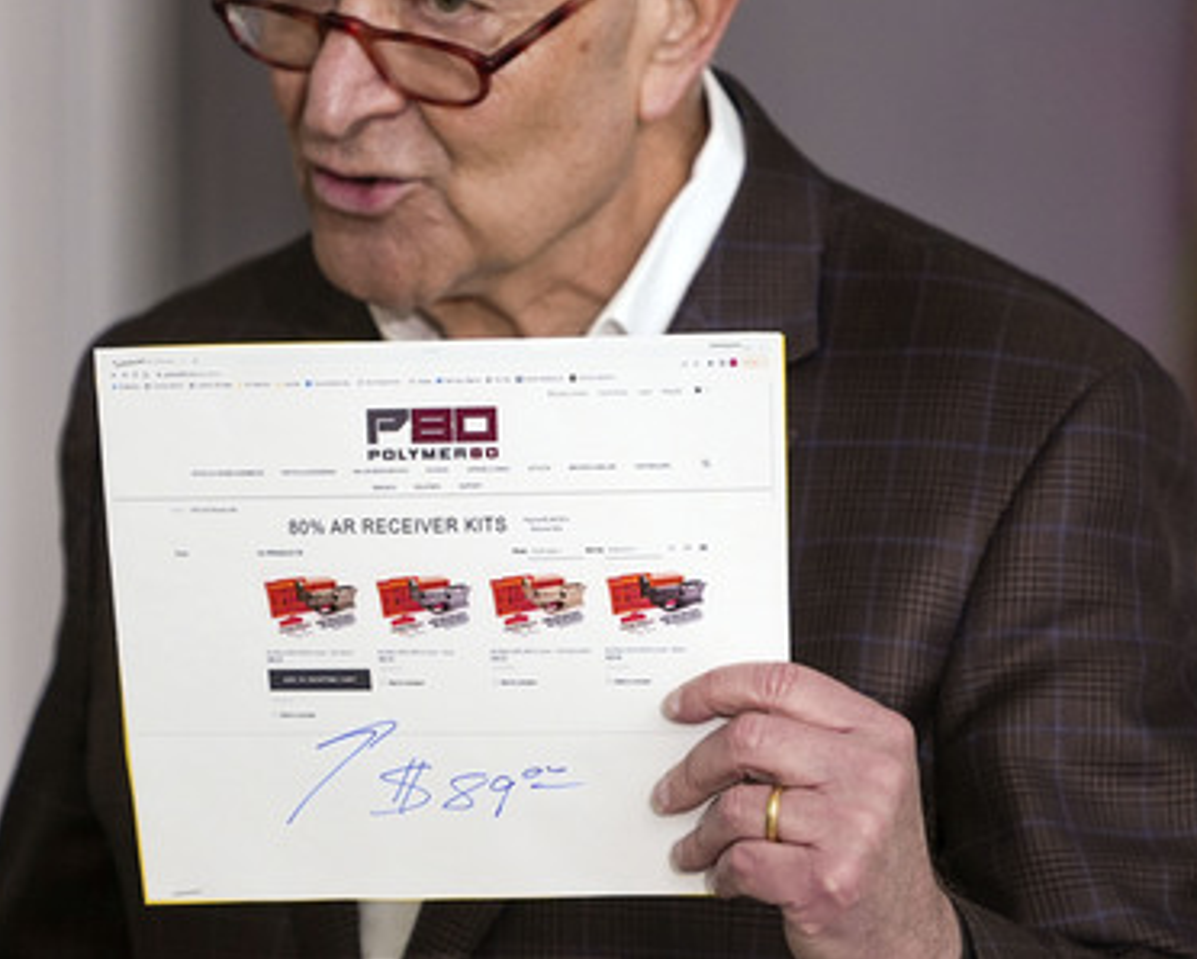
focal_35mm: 381
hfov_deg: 5.1
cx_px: 476
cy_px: 480
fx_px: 13505
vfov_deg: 4.1
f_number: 5.6
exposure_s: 1/320
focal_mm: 336
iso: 2500
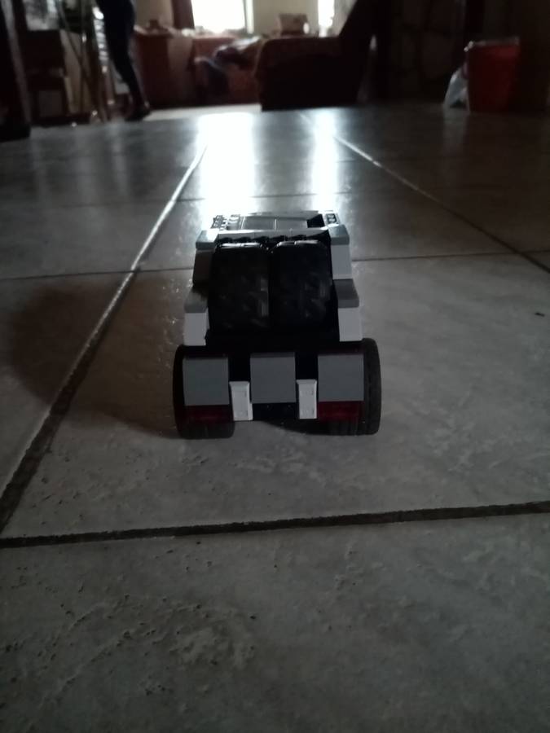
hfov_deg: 53.1
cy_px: 366
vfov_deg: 67.3
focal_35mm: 26
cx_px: 275
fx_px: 551
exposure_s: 1/16.7
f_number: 1.8
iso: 1328
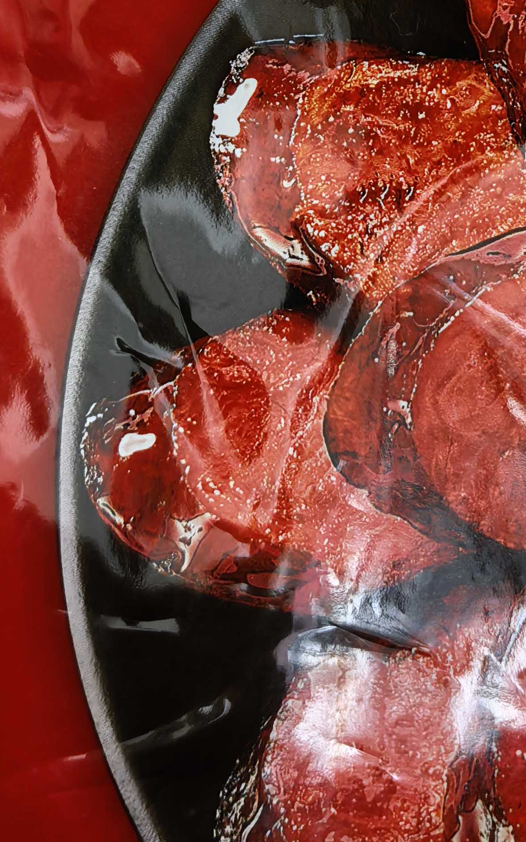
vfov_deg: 25.1
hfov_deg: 16.7
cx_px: 376
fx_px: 1789
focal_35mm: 78
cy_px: -12
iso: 1000
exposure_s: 1/50
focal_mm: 6.98
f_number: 2
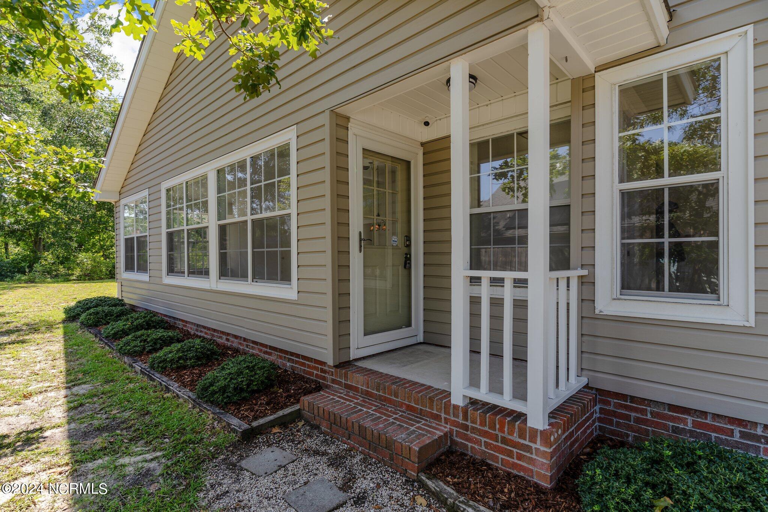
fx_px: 363
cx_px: 384
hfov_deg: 93.3
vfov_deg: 70.4
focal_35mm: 17
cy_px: 256
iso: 100
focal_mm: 17
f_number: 5
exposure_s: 1/100
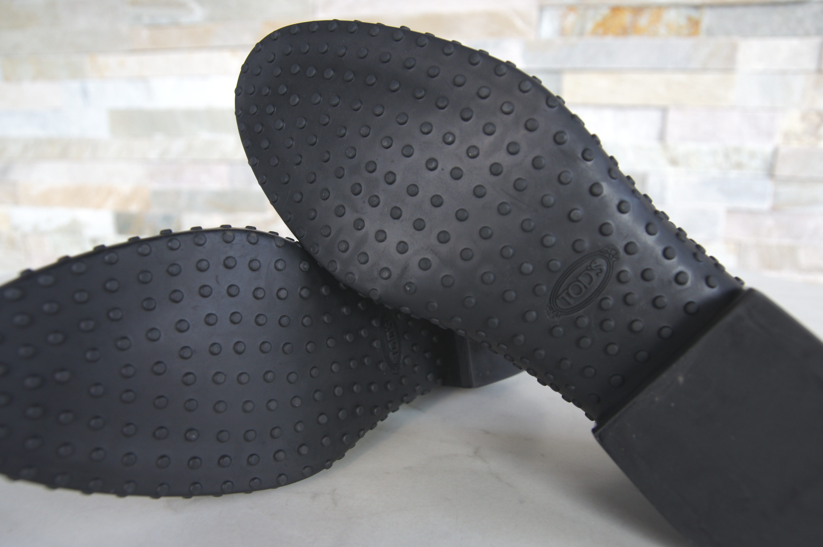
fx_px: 583
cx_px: 412
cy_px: 274
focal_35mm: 26
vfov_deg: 50.4
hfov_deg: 70.5
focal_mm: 17
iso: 200
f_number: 4
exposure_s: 1/40
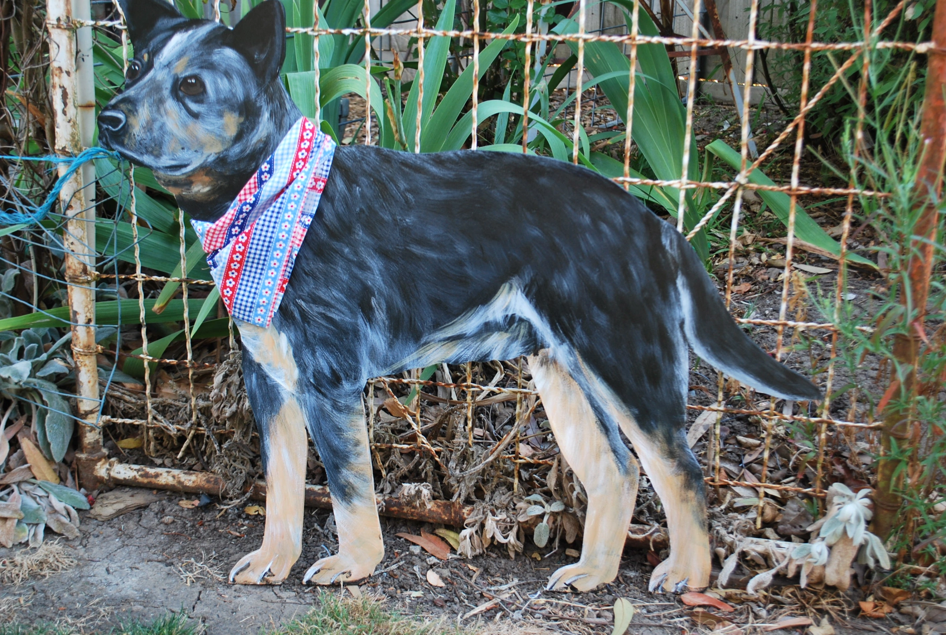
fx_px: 1185
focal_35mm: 45
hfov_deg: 43.5
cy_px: 318
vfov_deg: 30.0
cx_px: 473
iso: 200
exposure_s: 1/50
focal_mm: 30
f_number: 4.8
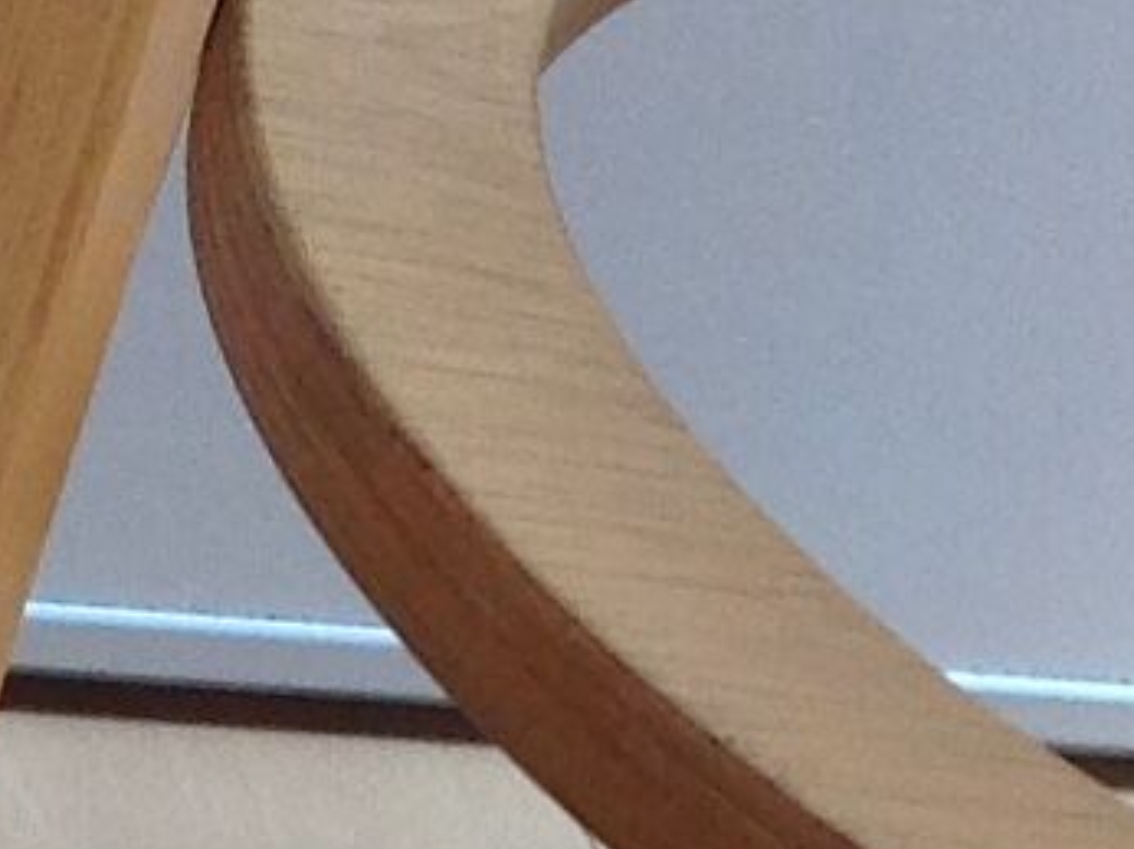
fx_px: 8577
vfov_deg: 5.6
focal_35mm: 262
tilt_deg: -37.0
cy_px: 1596
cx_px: -564
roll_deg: -17.6
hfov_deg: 7.4
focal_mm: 4.28
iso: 64
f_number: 2.4
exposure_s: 1/60
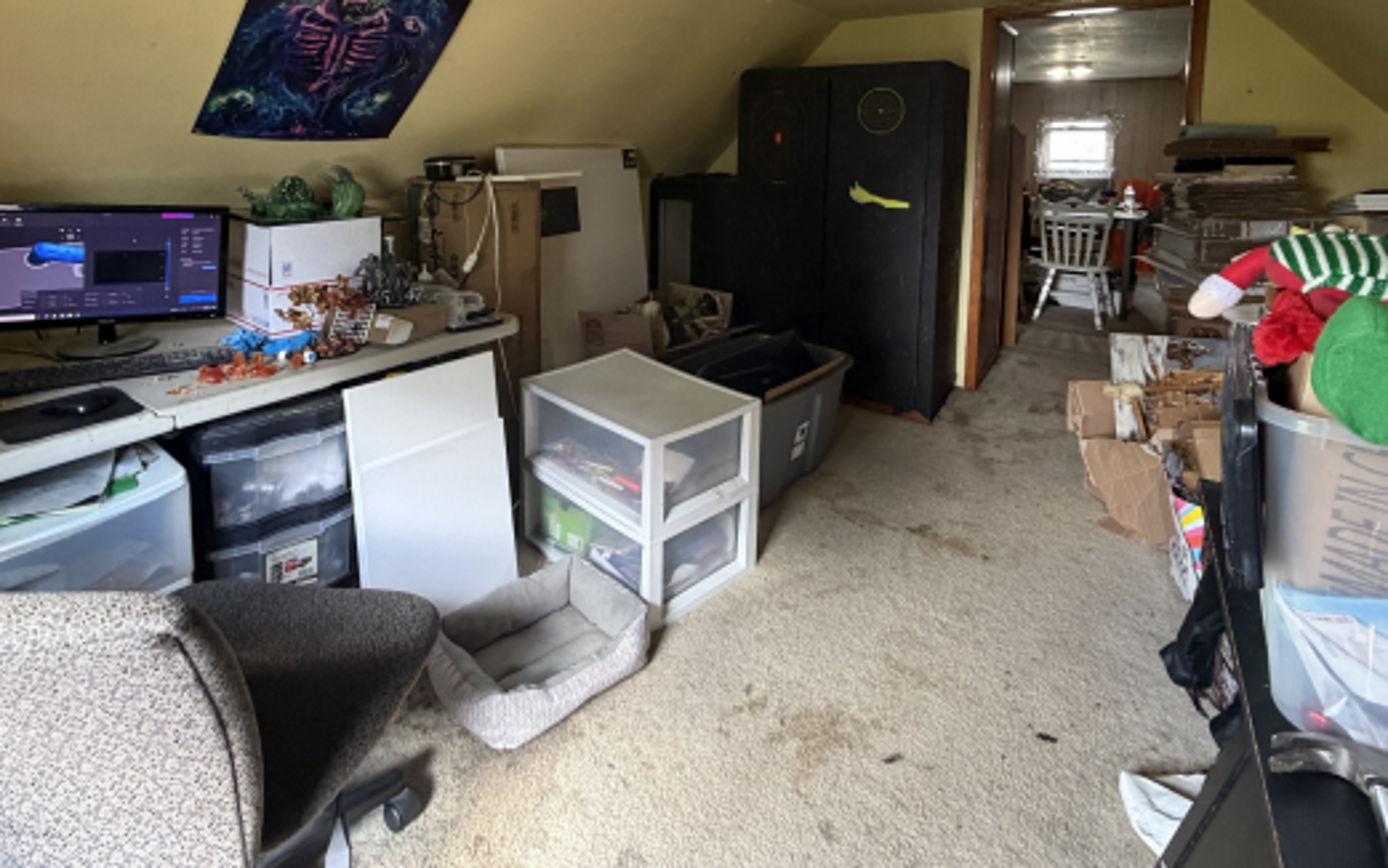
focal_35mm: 19
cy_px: 205
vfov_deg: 58.6
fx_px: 719
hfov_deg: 88.0
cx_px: 673
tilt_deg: -5.1
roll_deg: -0.4
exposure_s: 1/60
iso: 400
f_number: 2.2
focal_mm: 2.22
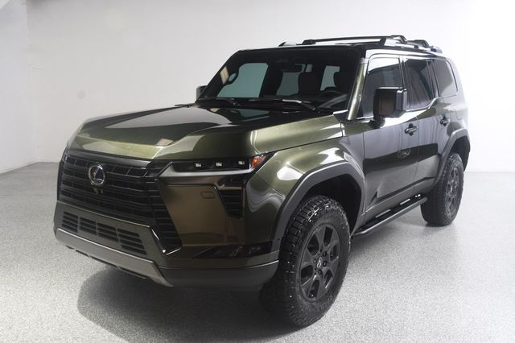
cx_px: 258
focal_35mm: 34
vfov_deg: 38.8
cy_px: 172
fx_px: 486
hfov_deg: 55.8
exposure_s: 1/160
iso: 100
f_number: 7.1
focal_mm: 23
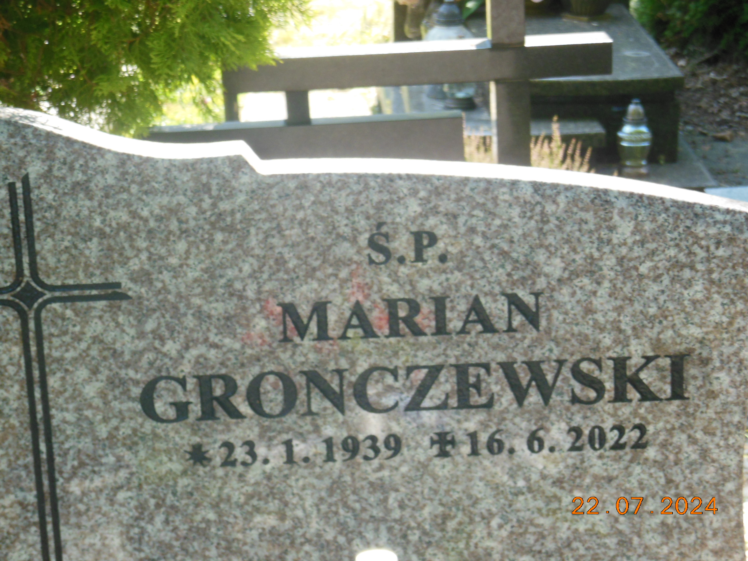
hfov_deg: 20.0
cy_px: 280
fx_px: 2118
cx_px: 374
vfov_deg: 15.1
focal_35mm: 98
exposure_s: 1/250
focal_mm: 17.5
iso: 320
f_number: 4.7
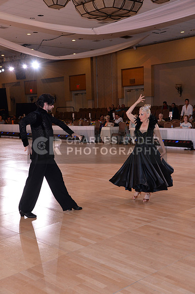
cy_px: 147
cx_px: 98
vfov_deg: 41.2
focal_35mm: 48
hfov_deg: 28.0
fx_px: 391
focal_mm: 48
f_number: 5.6
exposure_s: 1/250
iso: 2000
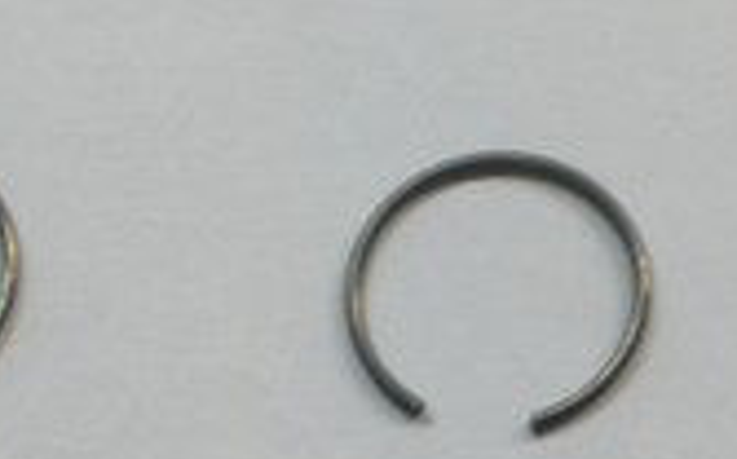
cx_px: 229
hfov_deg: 11.7
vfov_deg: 7.2
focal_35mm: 179
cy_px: 666
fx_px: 3592
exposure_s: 1/30.2
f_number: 3.5
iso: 200
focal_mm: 7.4
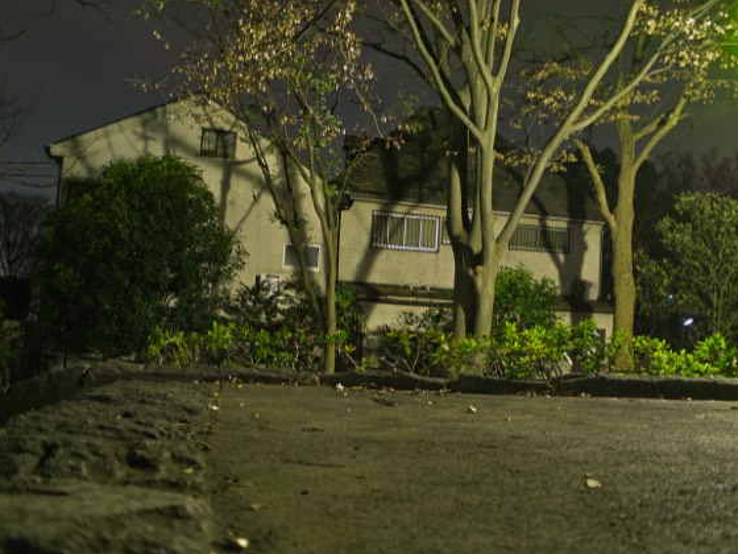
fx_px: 959
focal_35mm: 45
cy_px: 280
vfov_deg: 32.2
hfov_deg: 42.1
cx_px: 377
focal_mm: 24.2
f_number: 3.2
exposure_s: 15
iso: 50
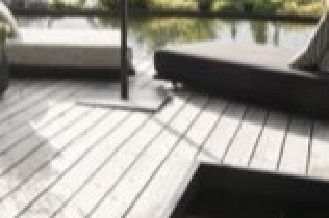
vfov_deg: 16.8
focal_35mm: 76
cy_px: -71
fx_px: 694
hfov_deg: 24.6
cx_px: -46
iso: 250
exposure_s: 1/640
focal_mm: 15
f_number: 7.1
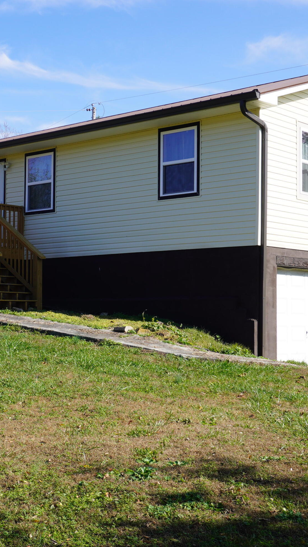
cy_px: 272
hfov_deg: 20.0
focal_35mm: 60
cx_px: 99
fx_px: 868
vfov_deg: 35.0
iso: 100
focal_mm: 25
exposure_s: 1/125
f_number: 9
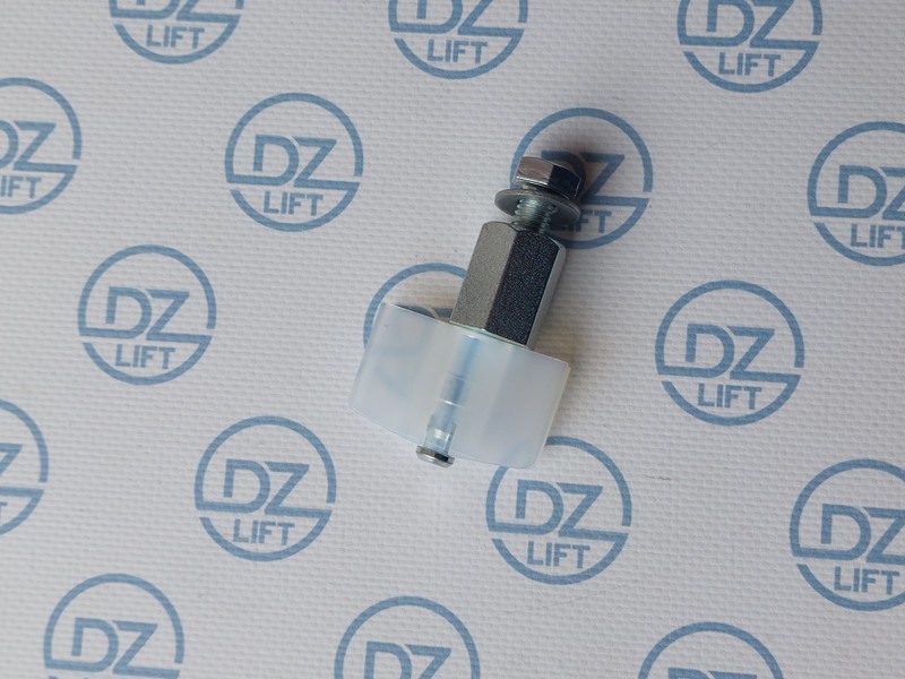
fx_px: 654
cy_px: 340
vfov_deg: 54.9
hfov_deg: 69.4
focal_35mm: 25
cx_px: 452
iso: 40
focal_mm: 5.23
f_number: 1.8
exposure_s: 1/244
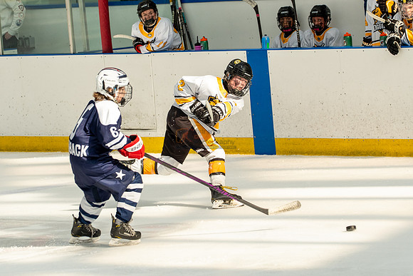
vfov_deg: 5.3
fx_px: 2980
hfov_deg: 7.9
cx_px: 220
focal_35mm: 260
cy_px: 134
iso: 800
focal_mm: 129
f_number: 3.5
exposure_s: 1/1600
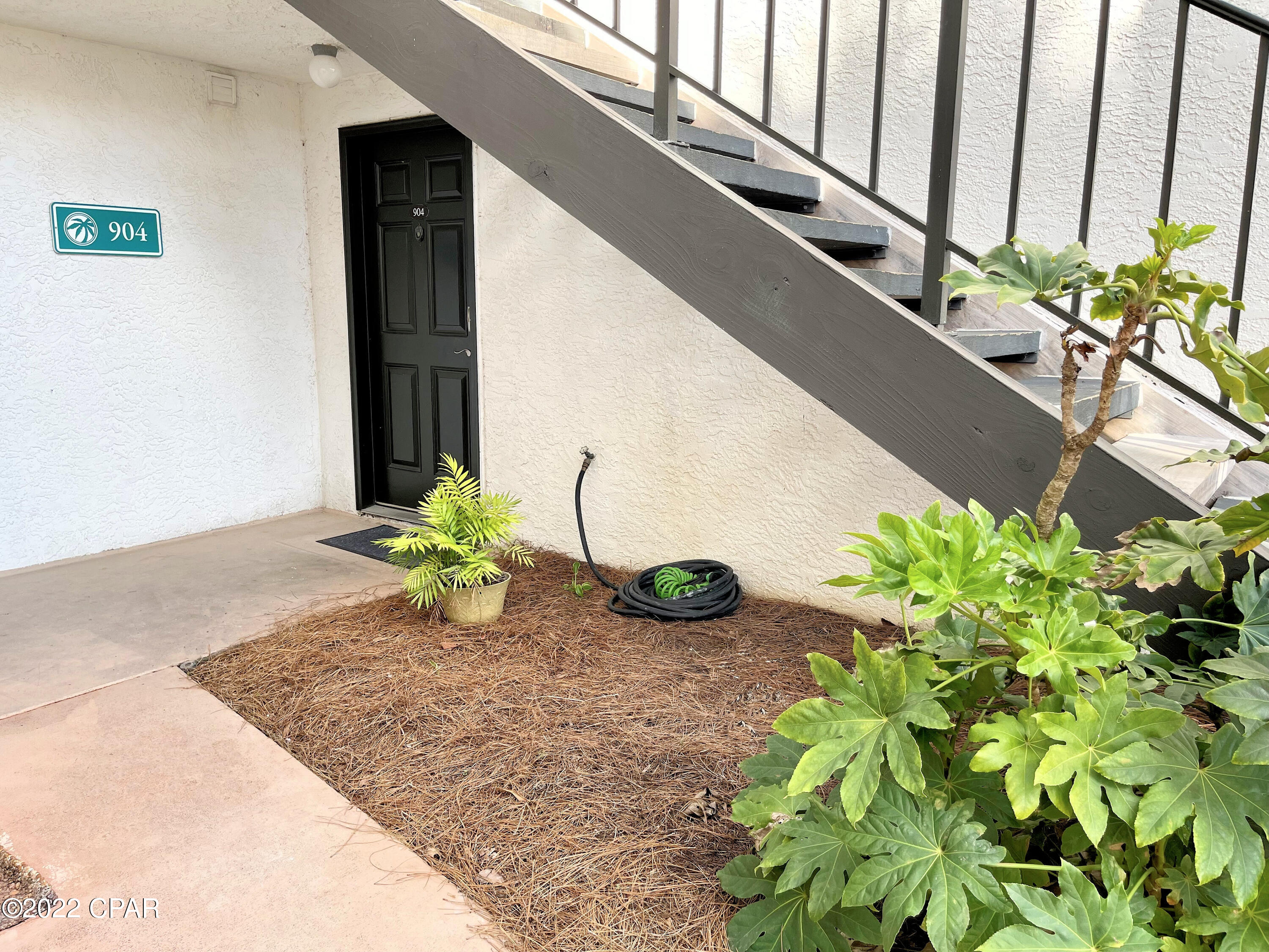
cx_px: 634
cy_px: 476
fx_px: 953
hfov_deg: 67.3
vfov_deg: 53.1
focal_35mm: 26
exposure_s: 1/291
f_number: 1.6
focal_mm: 5.1
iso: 32
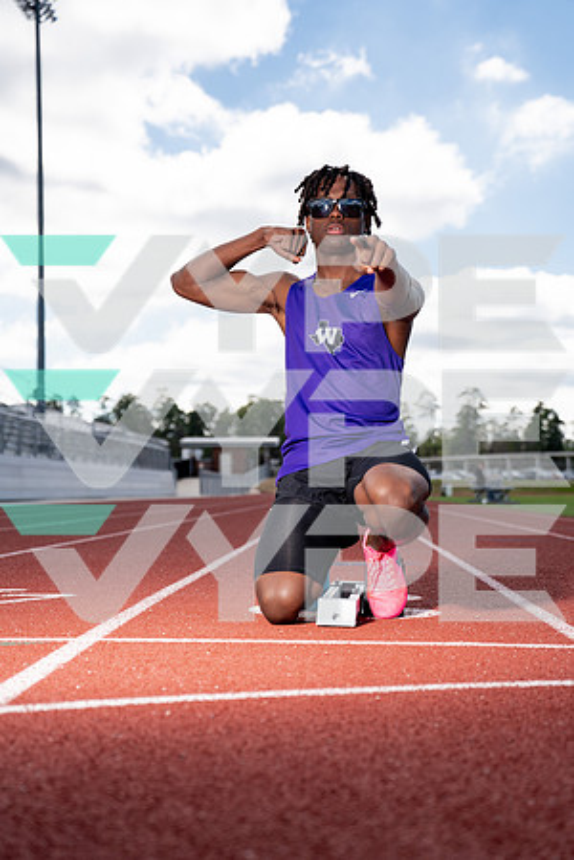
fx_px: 1435
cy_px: 430
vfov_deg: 33.4
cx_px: 287
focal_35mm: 60
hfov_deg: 22.6
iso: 100
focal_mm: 60
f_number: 4
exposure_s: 1/1250
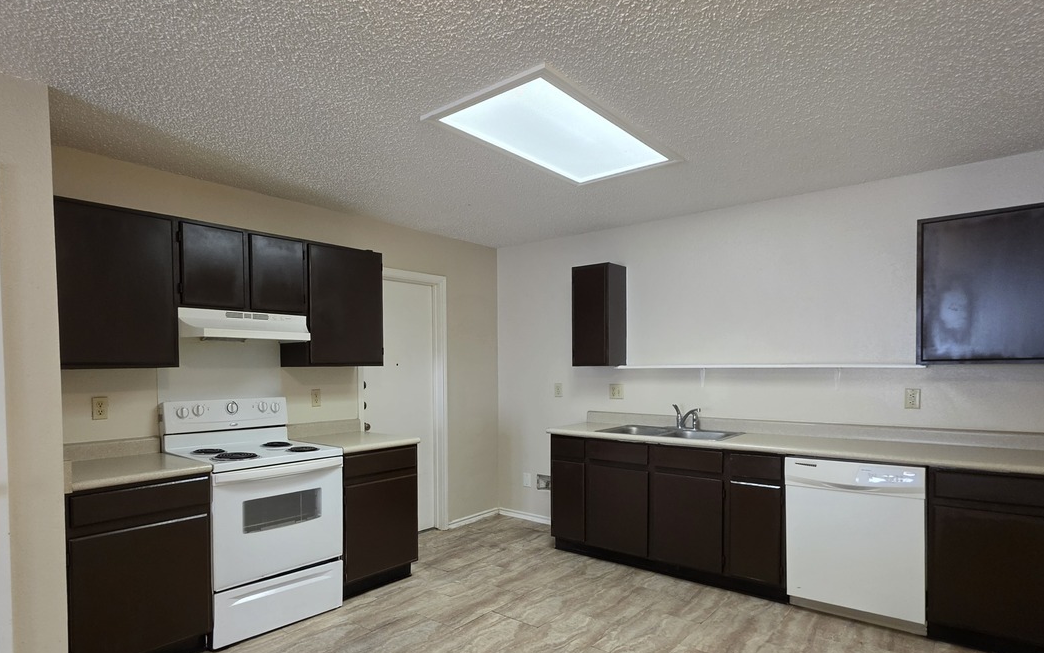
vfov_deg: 61.8
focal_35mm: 19
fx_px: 541
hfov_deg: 87.4
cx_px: 443
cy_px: 383
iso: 200
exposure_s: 1/120
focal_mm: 2.2
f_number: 1.9
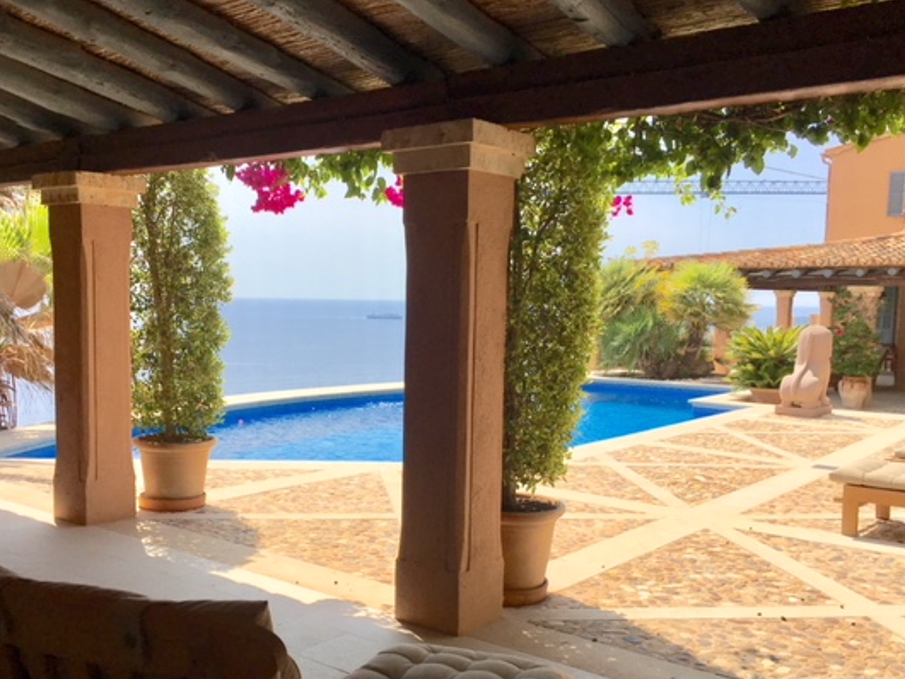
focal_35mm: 35
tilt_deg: -5.2
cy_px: 387
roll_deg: -1.1
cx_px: 417
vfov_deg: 40.6
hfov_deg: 52.5
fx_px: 915
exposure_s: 1/2079
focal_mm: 4.15
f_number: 2.2
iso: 25
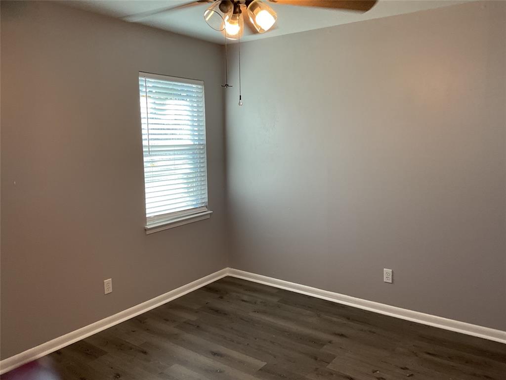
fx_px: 424
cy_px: 190
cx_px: 253
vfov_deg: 48.2
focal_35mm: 29
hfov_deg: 61.7
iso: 64
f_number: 1.8
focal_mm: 3
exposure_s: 1/60
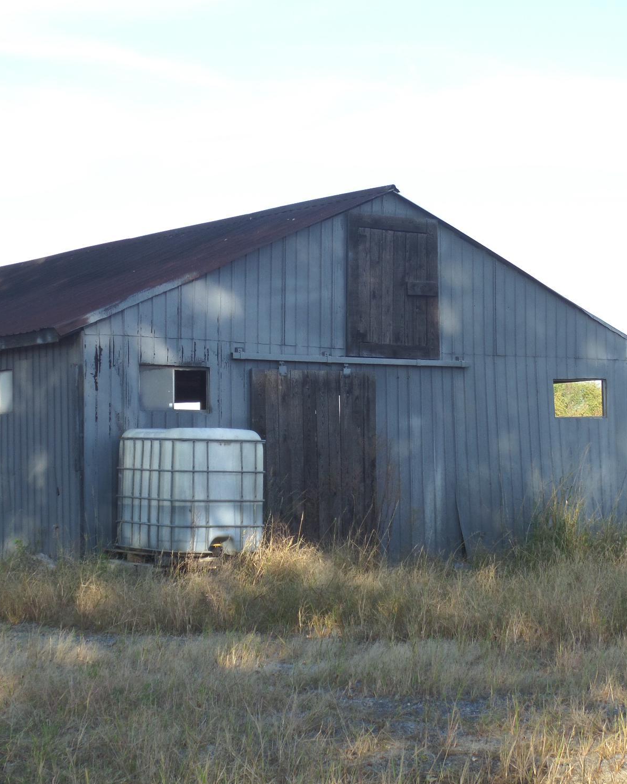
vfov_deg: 23.6
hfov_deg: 18.9
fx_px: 1878
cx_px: 218
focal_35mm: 81
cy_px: 392
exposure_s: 1/180
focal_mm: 10.2
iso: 100
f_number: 4
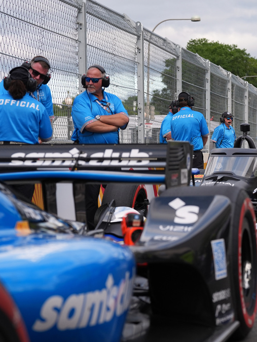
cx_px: 230
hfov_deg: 14.4
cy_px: 170
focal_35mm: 102
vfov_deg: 19.3
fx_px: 1009
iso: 500
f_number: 4.5
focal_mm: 70
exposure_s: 1/1600
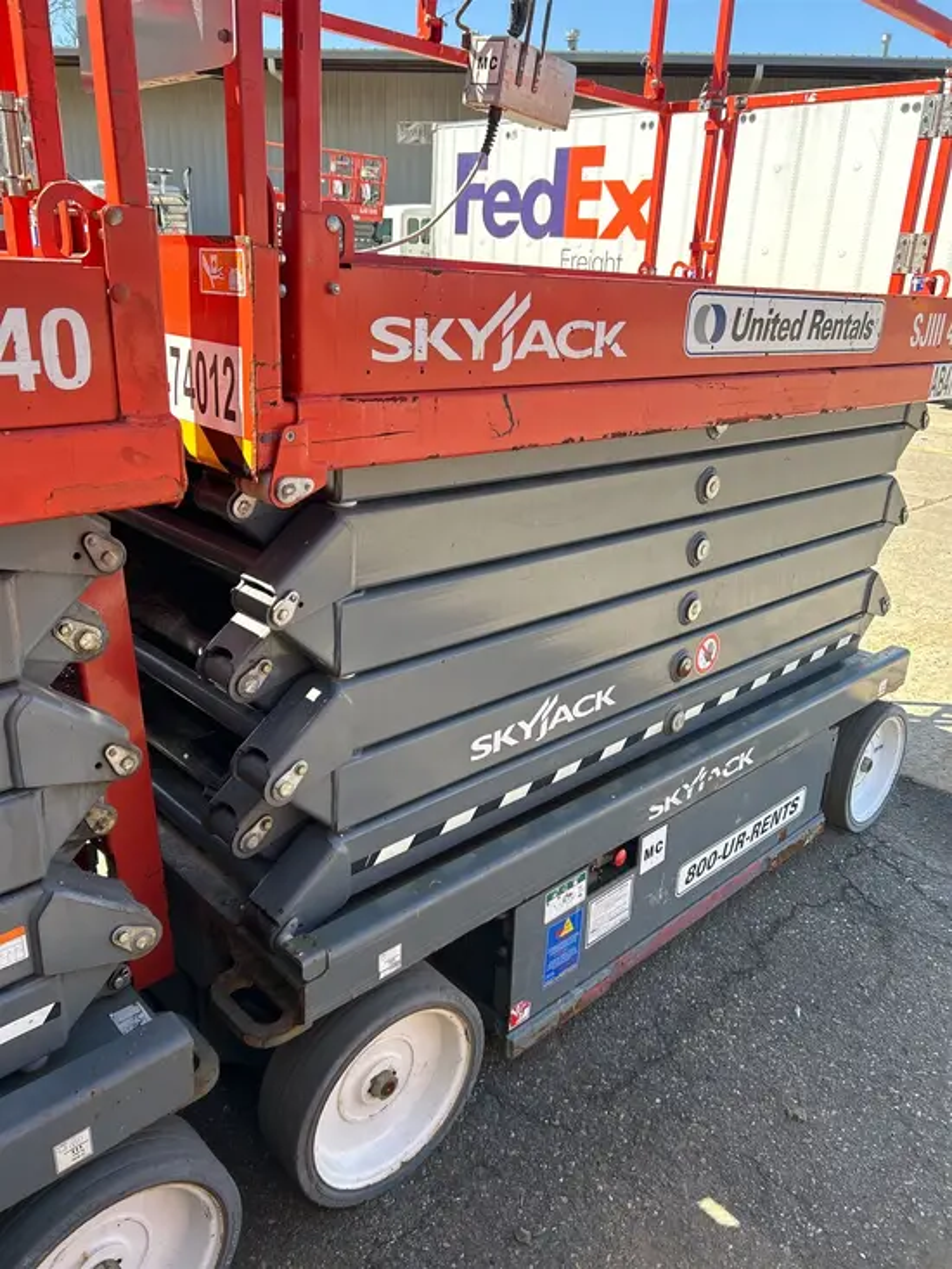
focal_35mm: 26
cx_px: 476
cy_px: 634
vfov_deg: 67.3
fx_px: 953
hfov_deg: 53.1
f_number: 1.5
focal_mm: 5.7
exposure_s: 1/687
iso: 50
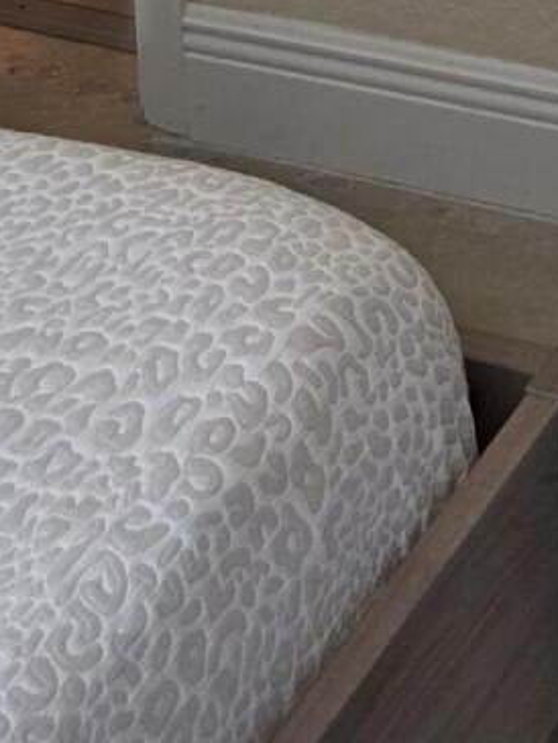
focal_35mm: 126
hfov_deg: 10.9
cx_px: 1053
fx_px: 2707
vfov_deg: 11.7
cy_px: -1227
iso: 125
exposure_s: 1/120
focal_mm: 6.3
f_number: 1.7
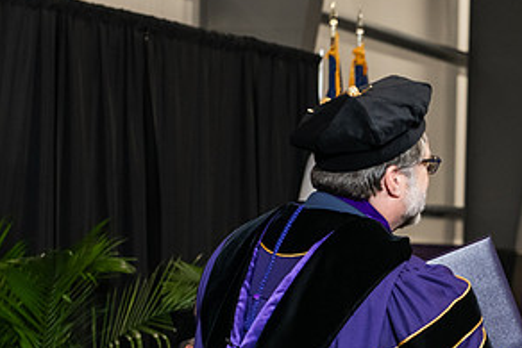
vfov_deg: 9.8
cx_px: 515
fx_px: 2016
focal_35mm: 139
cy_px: 290
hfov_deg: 14.5
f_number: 5
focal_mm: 70
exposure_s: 1/200
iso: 2000
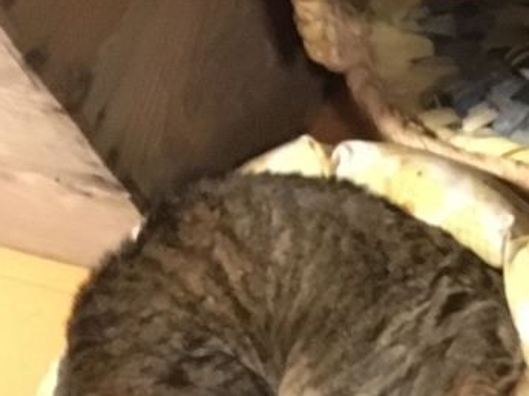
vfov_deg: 13.7
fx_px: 1542
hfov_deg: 16.8
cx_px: 892
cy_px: 611
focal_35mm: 101
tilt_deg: -66.1
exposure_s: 1/15
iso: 800
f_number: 2.2
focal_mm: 4.15
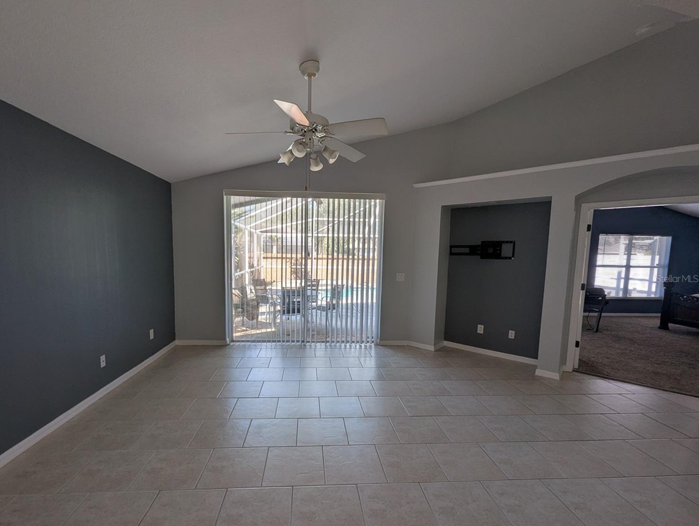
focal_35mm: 14
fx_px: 283
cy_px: 279
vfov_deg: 85.7
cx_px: 324
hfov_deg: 101.8
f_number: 2.2
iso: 51
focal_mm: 1.95
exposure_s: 1/125
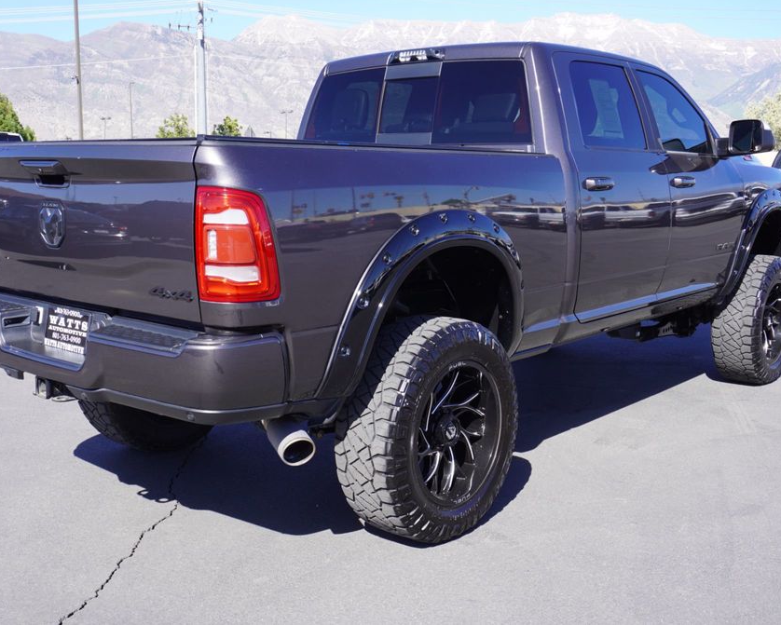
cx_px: 367
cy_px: 307
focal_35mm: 40
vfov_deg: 37.7
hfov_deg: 46.2
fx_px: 915
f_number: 6.3
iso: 100
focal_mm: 23
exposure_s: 1/160
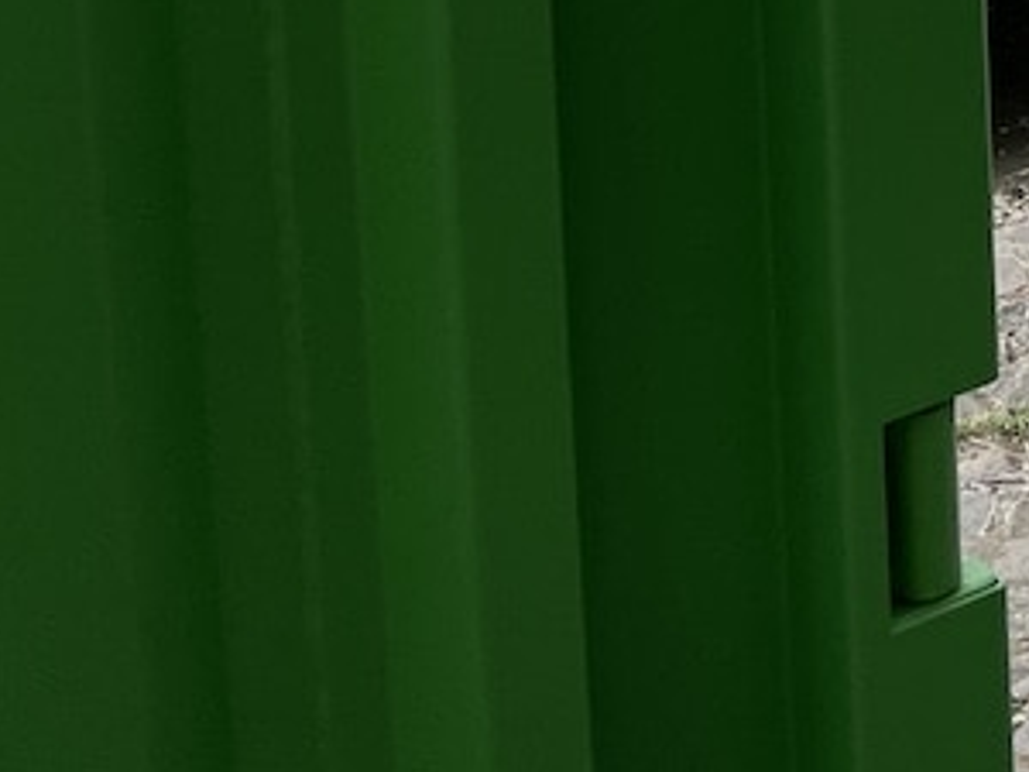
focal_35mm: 104
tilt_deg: -3.0
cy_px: -727
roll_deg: +0.3
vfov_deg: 12.6
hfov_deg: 15.3
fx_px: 3092
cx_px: 2031
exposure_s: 1/511
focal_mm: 4.2
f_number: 1.6
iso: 32
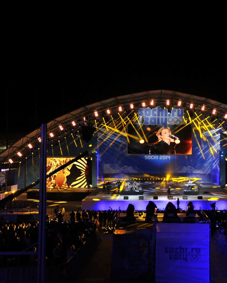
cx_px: 168
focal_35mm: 60
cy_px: 142
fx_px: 504
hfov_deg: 25.1
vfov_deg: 31.5
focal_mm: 42
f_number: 2.8
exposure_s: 1/1600
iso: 4000
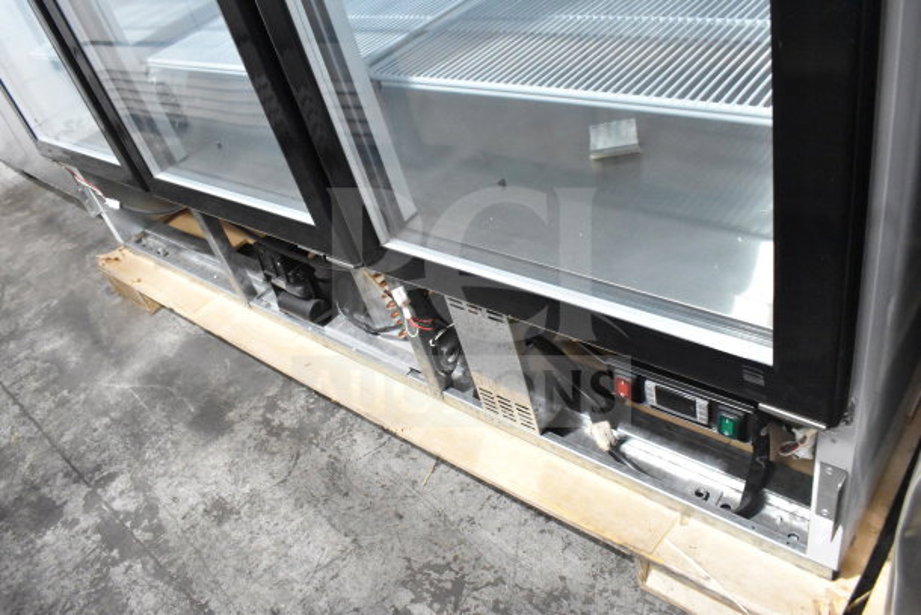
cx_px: 460
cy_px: 308
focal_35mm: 27
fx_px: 691
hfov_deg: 67.4
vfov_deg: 48.0
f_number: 6.3
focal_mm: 18
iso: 6400
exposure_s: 1/160
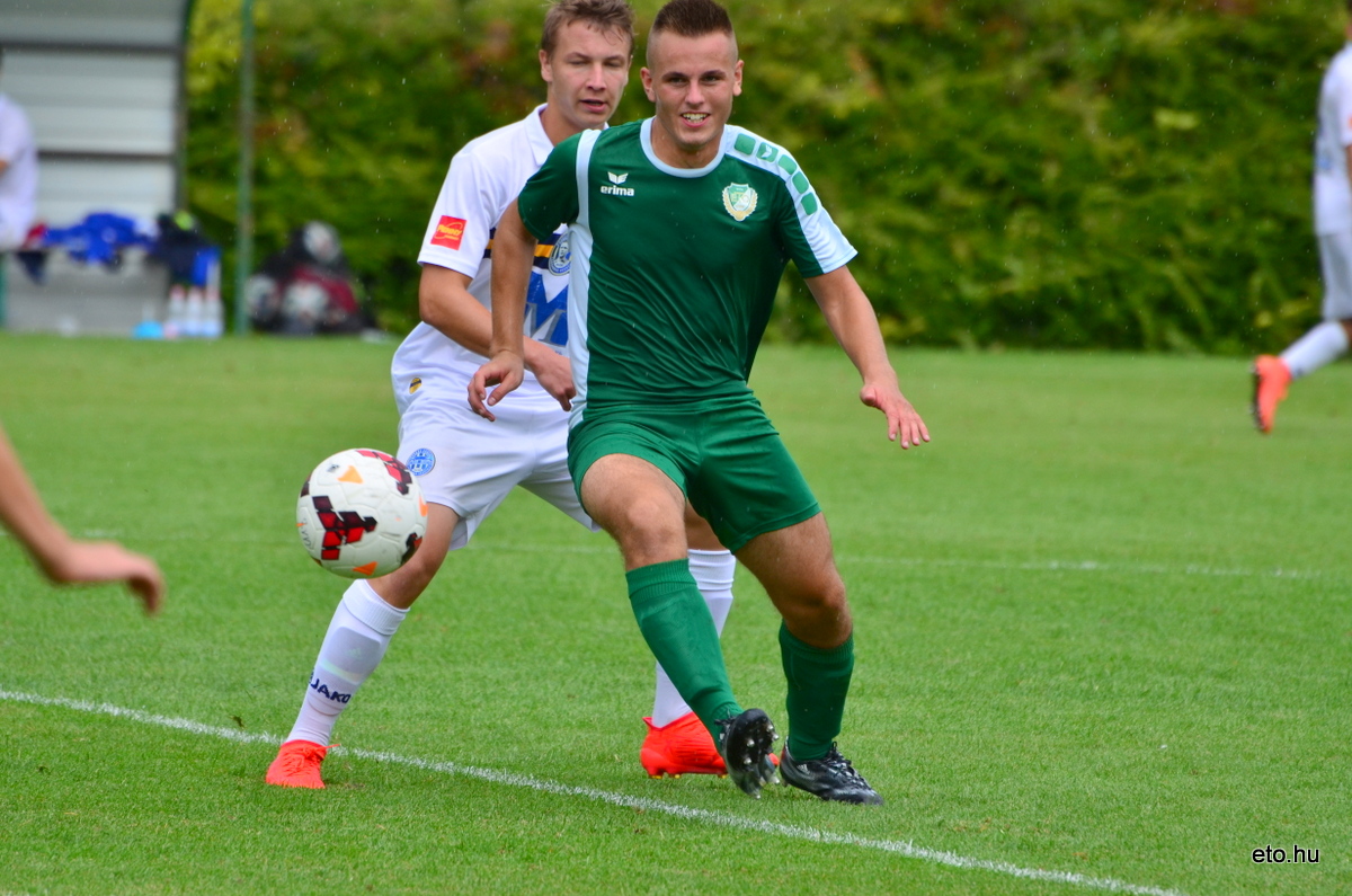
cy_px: 448
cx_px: 676
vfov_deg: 3.0
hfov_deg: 4.6
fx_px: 16866
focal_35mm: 450
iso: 400
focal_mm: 300
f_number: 6.3
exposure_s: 1/1000
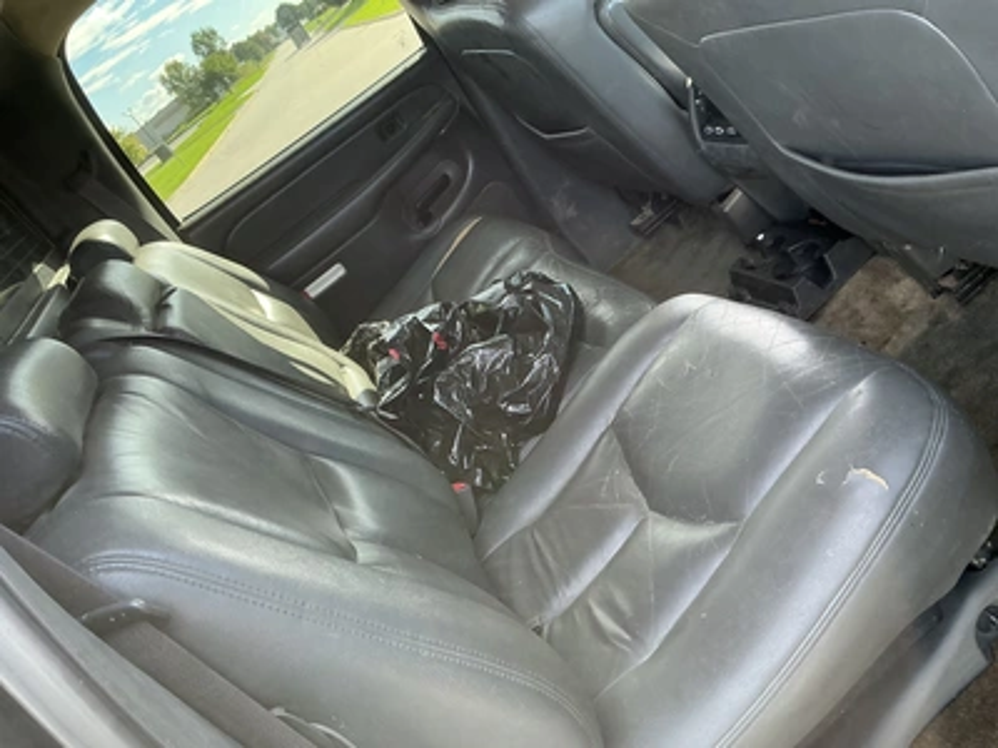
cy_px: 374
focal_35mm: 28
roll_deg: +39.1
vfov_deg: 49.7
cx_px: 499
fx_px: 807
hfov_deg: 63.4
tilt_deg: -24.9
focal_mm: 3
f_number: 1.8
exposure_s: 1/122
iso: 50
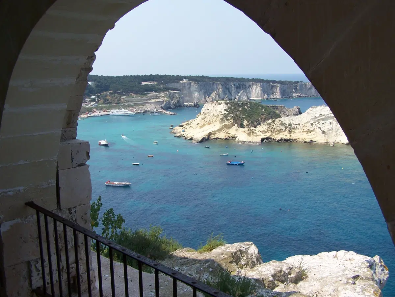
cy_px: 148
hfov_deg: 49.0
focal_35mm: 38
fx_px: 434
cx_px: 198
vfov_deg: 37.7
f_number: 4
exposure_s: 1/750
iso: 80
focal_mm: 6.3
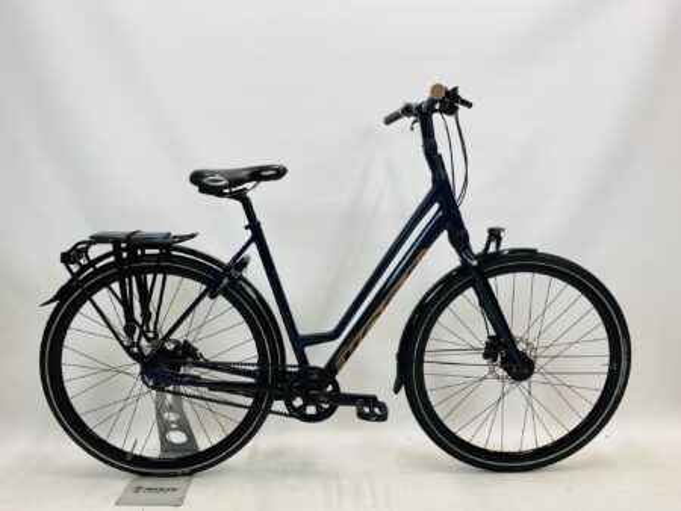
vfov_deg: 53.1
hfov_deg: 67.3
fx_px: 512
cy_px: 256
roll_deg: +0.0
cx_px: 340
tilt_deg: -6.3
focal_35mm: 26
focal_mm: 4.25
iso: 50
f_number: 1.8
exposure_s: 1/100
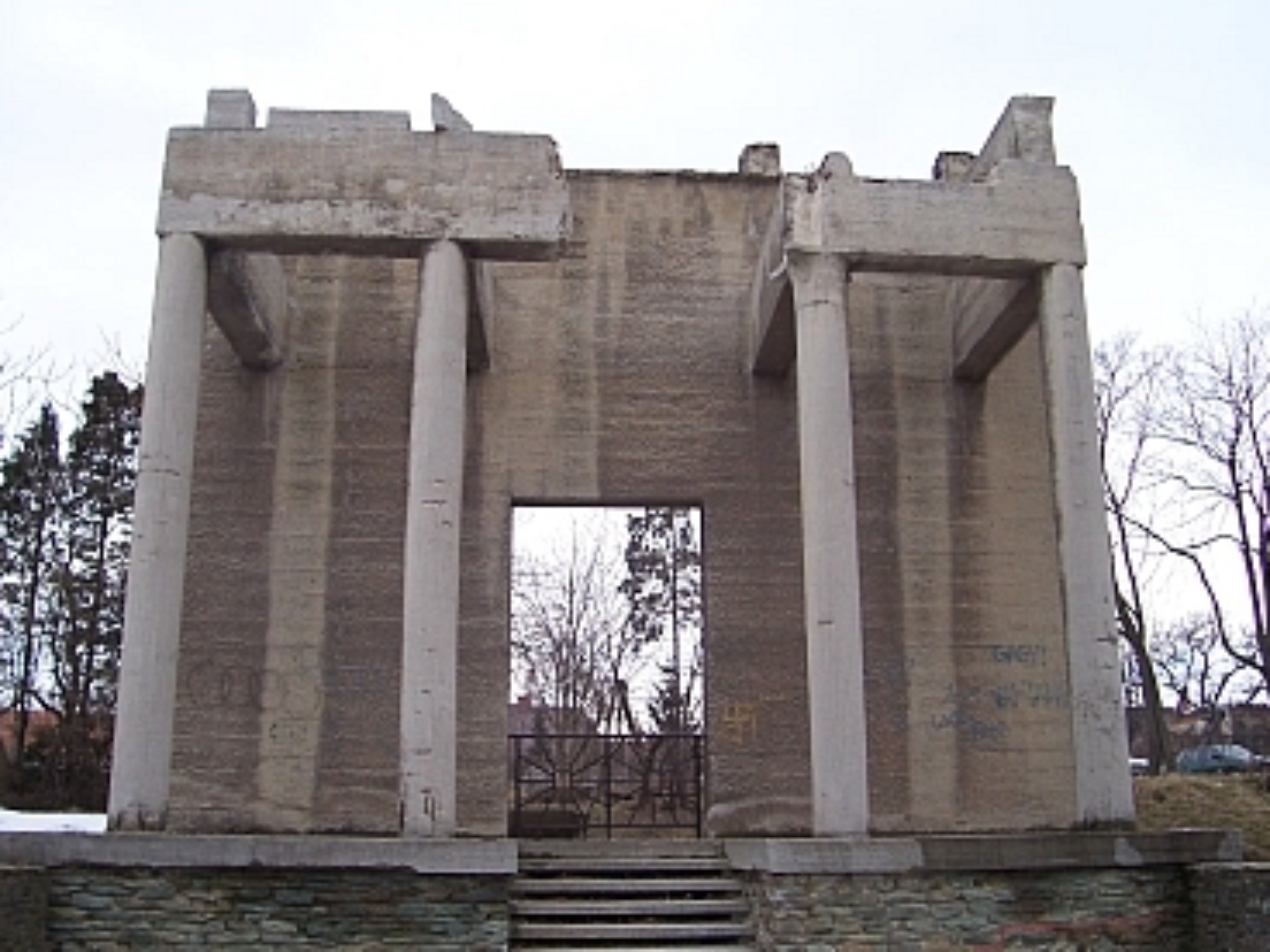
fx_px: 1357
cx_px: 638
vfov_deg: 38.7
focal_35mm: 37
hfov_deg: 50.1
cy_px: 469
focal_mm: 5.6
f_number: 2.7
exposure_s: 1/350
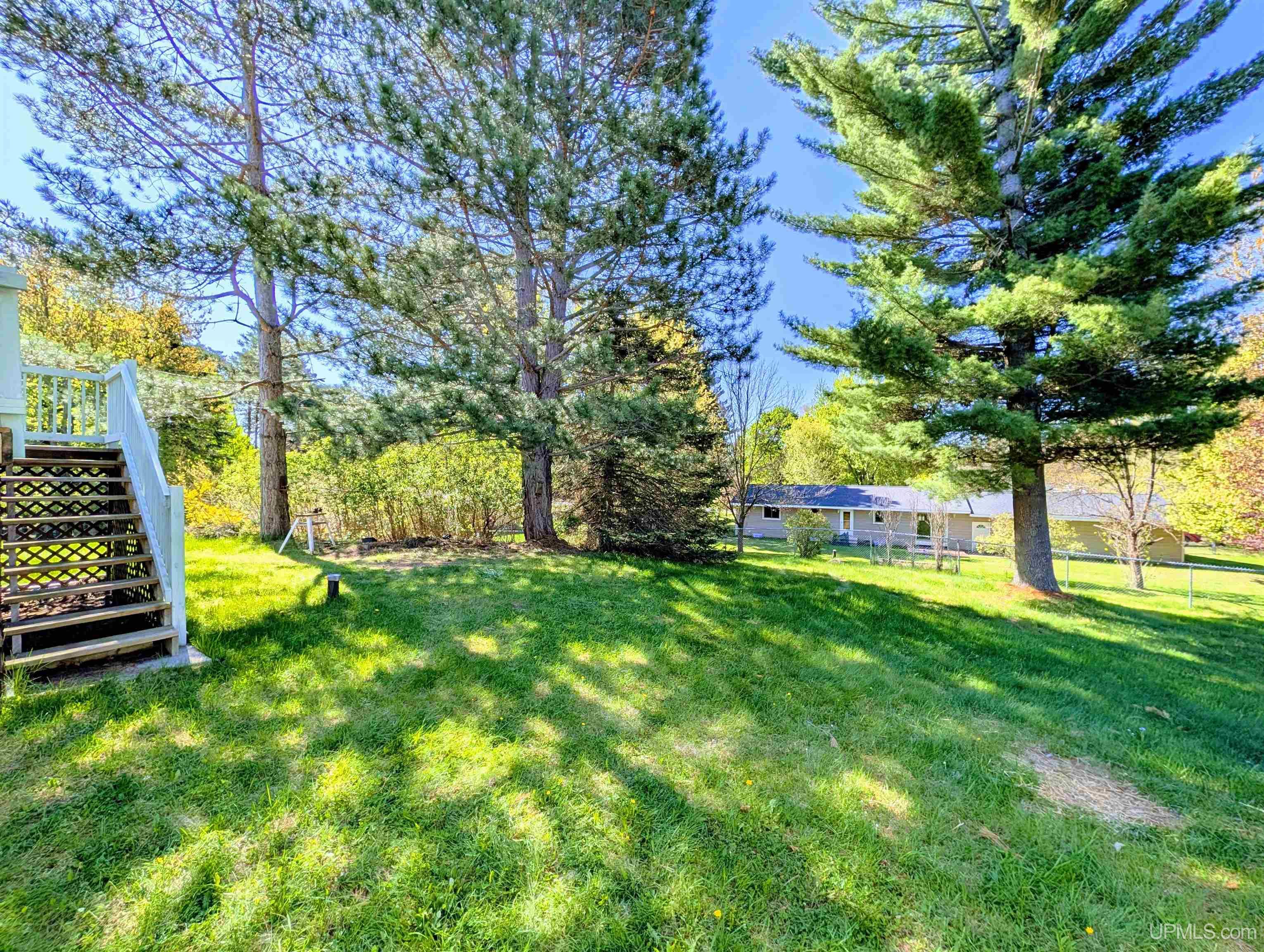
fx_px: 439
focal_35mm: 12
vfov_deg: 94.6
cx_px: 632
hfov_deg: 110.5
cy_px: 476
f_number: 1.7
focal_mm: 2.02
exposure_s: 1/2439
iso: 51
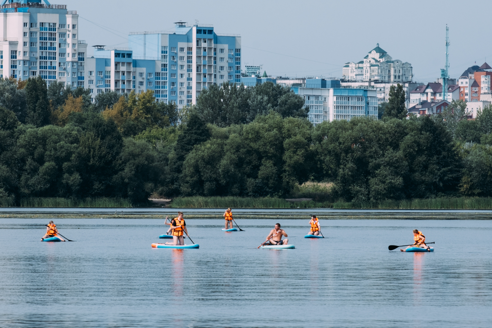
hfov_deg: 6.3
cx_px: 244
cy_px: 135
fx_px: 4472
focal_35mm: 327
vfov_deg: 4.2
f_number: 13
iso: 160
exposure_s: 1/125
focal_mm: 164
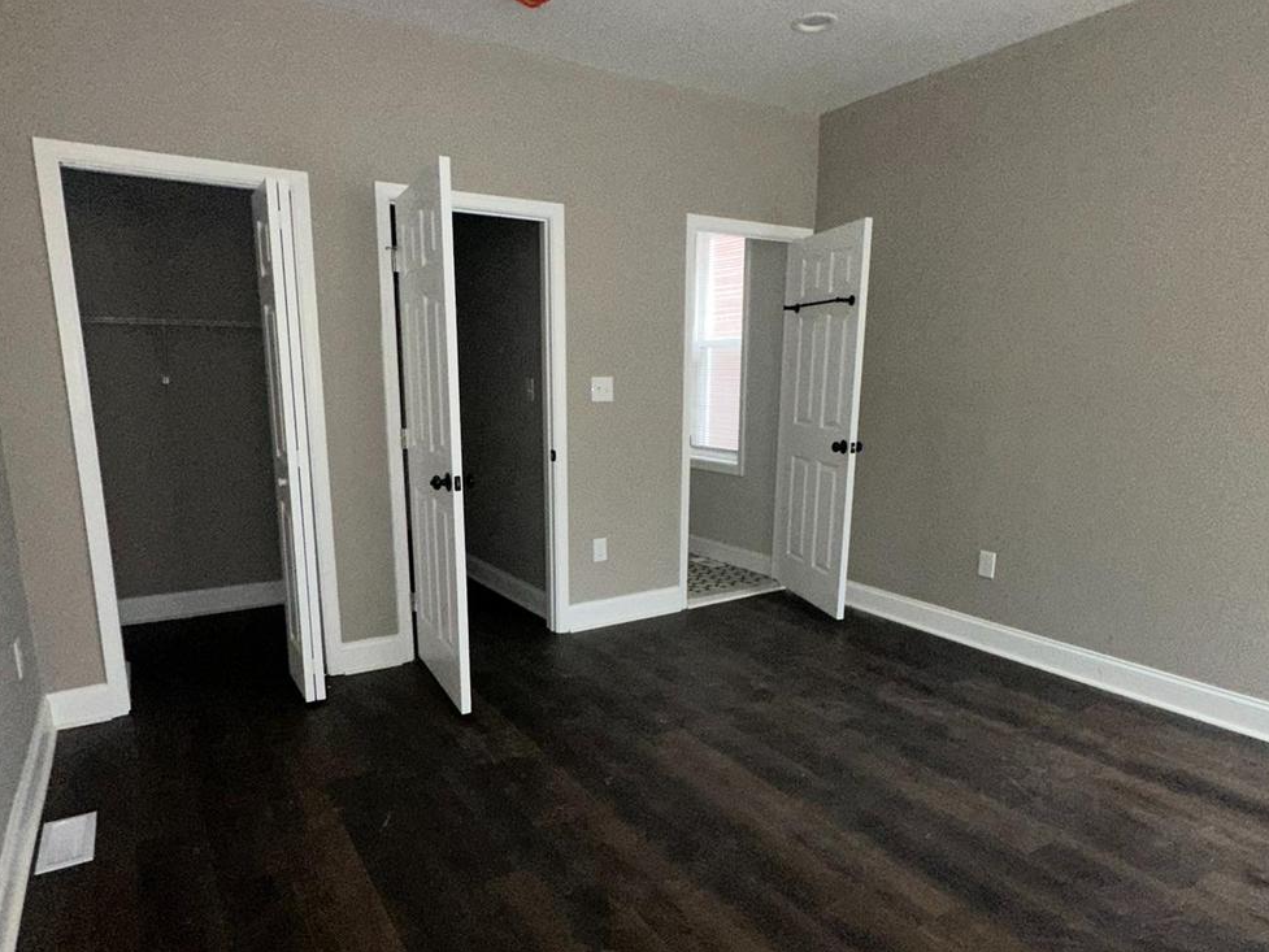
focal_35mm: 22
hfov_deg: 76.4
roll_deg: -0.8
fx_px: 807
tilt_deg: -11.4
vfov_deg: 60.9
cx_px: 616
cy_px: 539
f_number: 2.2
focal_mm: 2.22
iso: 250
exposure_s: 1/60
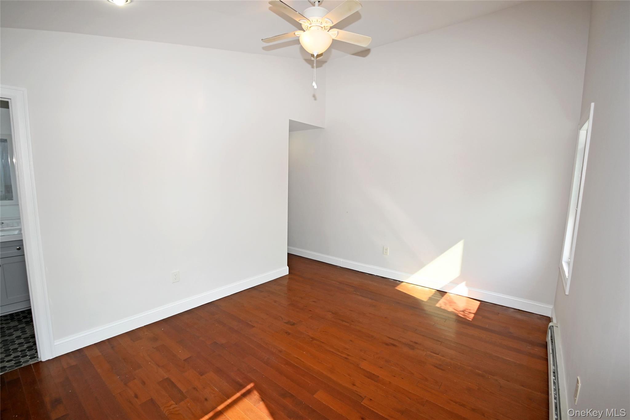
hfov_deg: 100.4
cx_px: 315
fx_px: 262
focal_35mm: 15
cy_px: 210
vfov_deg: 77.3
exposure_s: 1/125
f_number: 5.6
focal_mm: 10
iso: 200
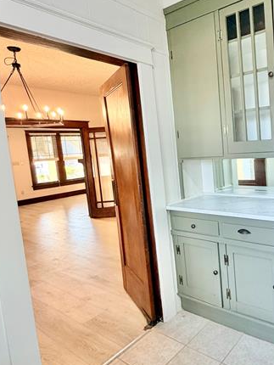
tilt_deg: -5.9
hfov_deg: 50.4
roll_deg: +4.4
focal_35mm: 25
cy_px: 172
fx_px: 264
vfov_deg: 69.3
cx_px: 232
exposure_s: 1/60
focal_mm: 2.22
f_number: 2.2
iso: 160
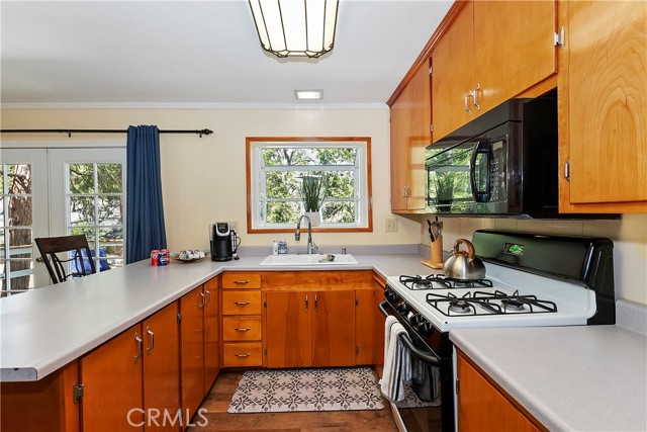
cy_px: 216
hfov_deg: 100.4
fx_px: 270
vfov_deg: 77.4
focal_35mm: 15
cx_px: 324
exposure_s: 1/30
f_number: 8
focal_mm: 10
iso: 400
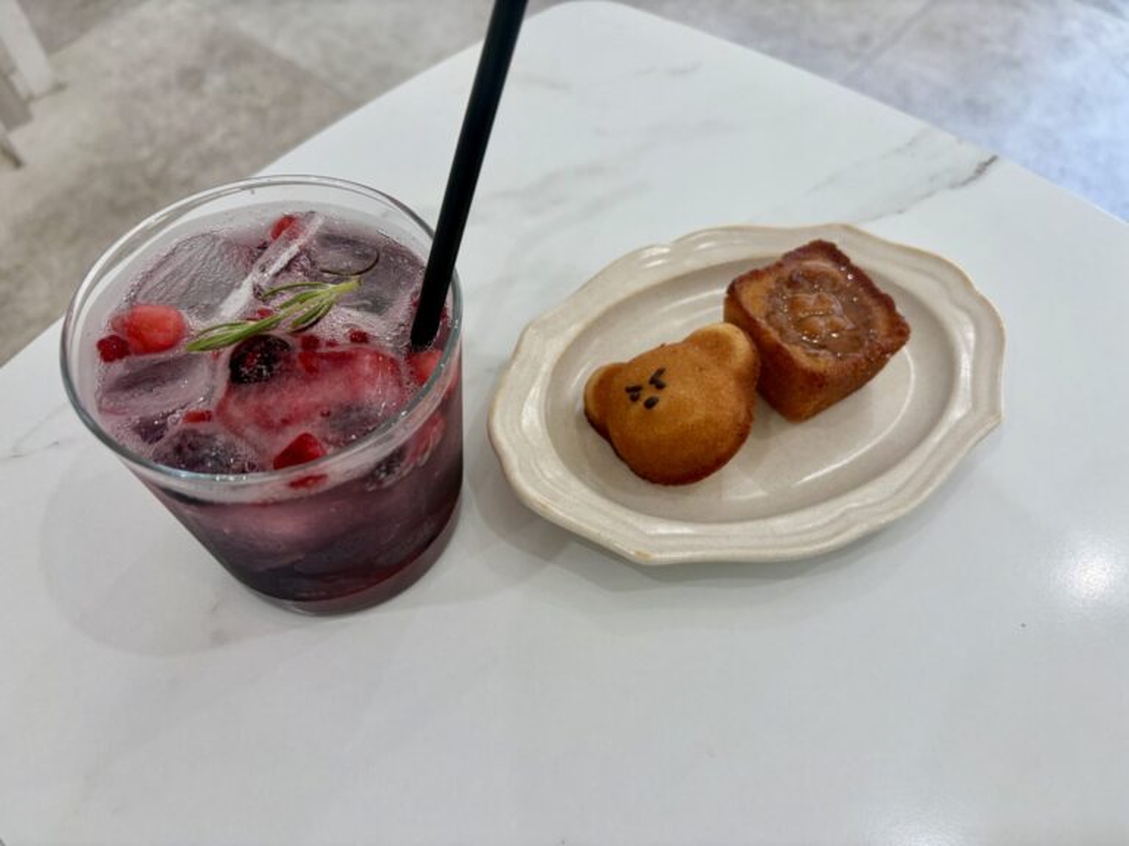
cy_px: 423
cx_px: 564
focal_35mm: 26
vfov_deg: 53.1
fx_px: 848
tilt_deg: -57.9
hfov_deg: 67.3
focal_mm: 5.96
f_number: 1.6
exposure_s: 1/139
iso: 32
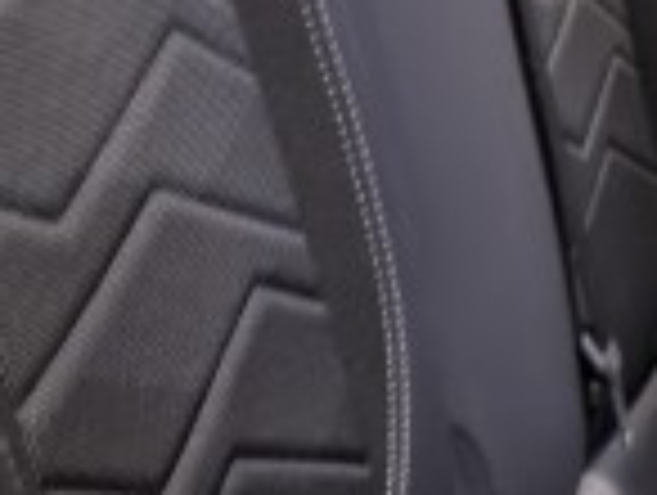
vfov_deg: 12.6
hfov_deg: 16.5
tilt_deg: -29.3
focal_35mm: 105
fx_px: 1996
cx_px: 1066
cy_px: 963
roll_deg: -18.9
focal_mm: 6.76
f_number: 1.78
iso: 800
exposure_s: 1/17
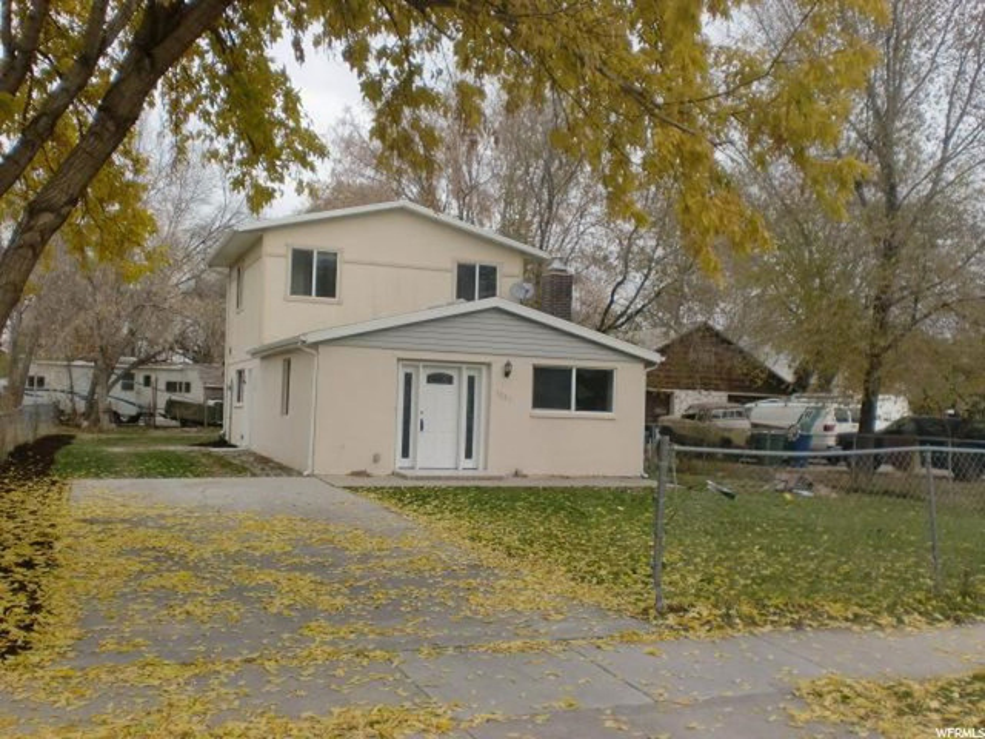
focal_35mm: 35
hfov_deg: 52.6
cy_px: 370
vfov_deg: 40.7
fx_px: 996
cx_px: 492
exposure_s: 1/400
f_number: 3.1
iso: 64
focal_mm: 6.3
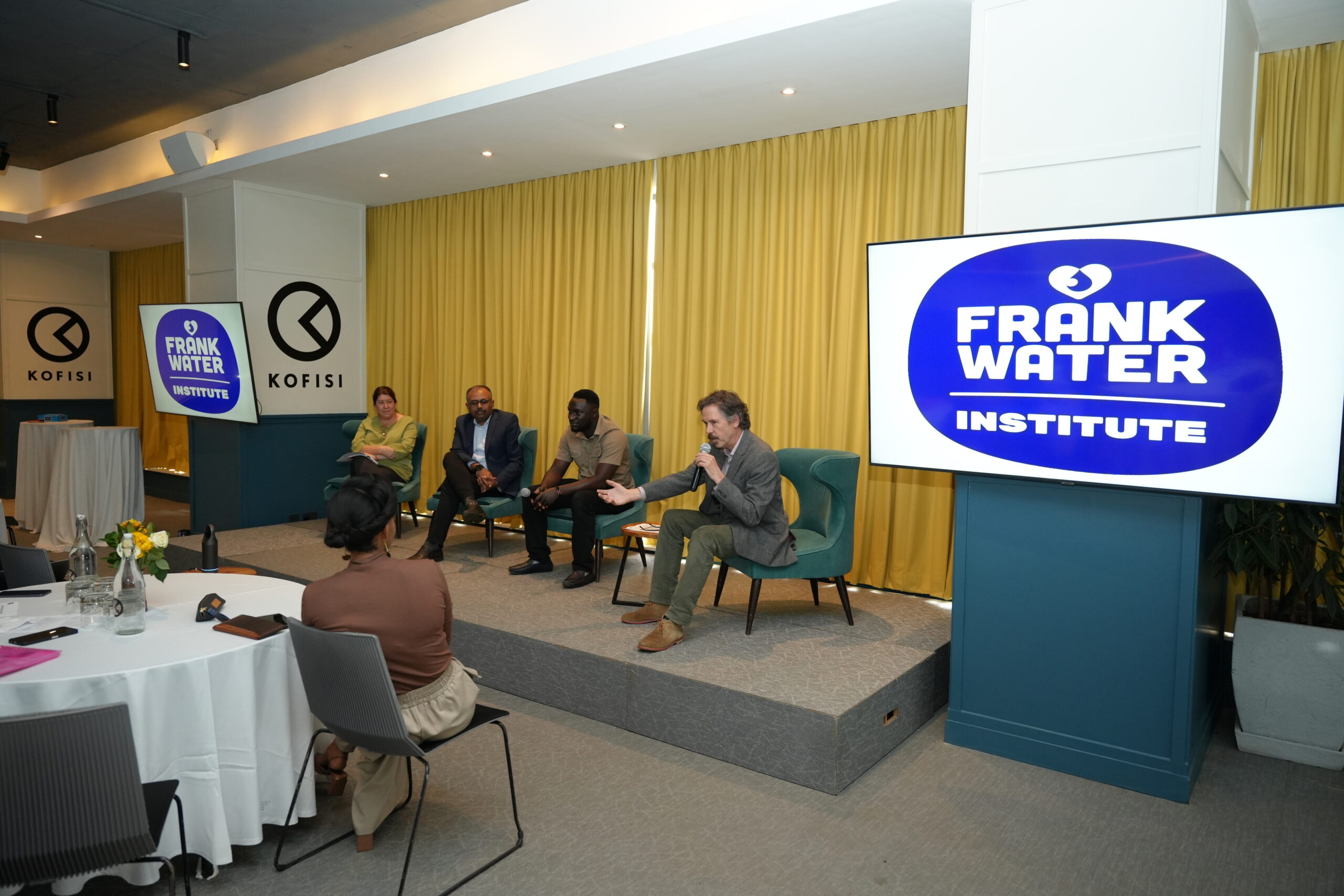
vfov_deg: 53.1
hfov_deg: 73.7
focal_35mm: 24
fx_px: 896
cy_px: 448
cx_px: 672
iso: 2000
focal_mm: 24
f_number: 2.8
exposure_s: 1/200
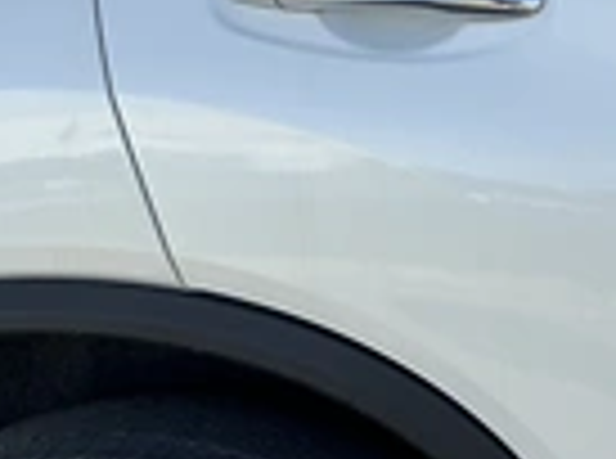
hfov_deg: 21.4
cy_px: 297
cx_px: 818
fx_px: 1455
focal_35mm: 82
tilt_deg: -12.0
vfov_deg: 17.9
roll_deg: +2.6
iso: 25
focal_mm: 3
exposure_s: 1/978
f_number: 1.8
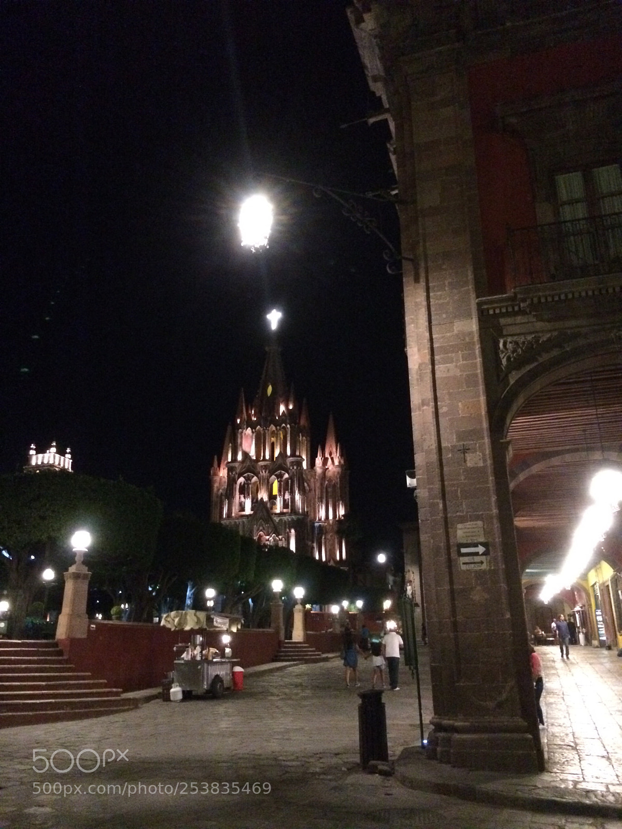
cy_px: 414
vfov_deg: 61.7
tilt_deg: +18.5
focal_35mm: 29
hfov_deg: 48.2
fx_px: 695
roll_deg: +0.5
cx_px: 311
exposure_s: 1/15
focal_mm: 4.15
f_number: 2.2
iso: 800
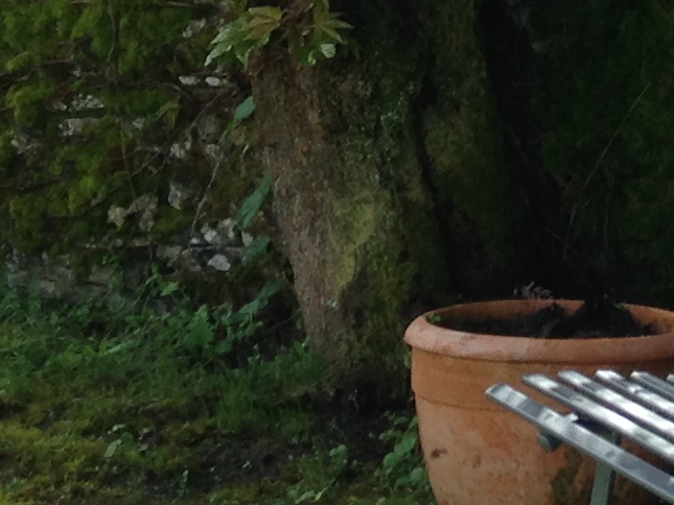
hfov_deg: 11.6
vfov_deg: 8.5
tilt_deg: +1.7
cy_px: -411
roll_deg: +1.5
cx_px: 842
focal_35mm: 167
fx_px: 3252
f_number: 2.4
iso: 50
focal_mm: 4.12
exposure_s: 1/271
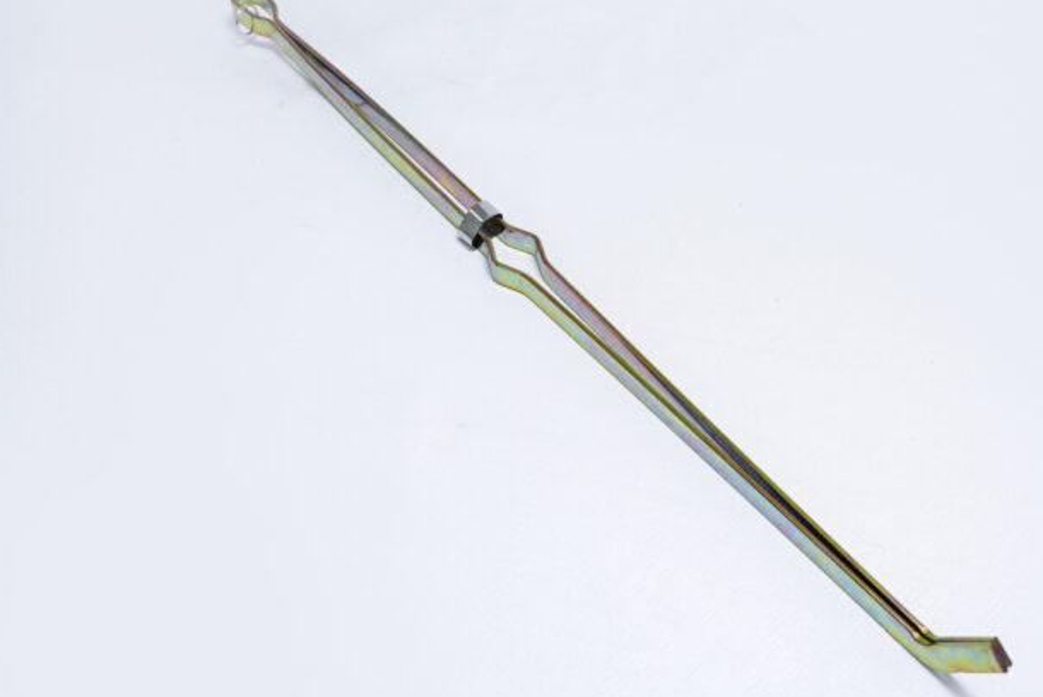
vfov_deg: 22.0
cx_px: 588
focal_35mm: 62
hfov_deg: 32.3
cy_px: 313
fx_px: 1798
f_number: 9
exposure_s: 1/200
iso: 3200
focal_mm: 54
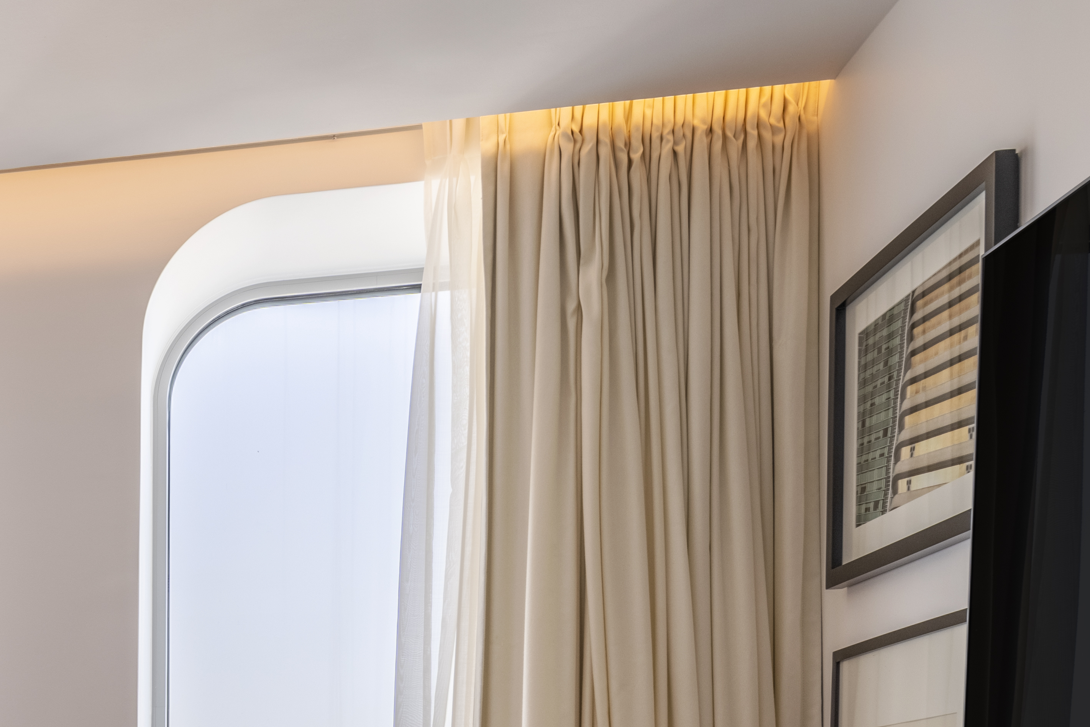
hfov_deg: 29.5
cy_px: 673
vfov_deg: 23.9
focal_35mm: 55
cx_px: -308
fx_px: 1665
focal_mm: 19
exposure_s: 1/250
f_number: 10
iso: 125
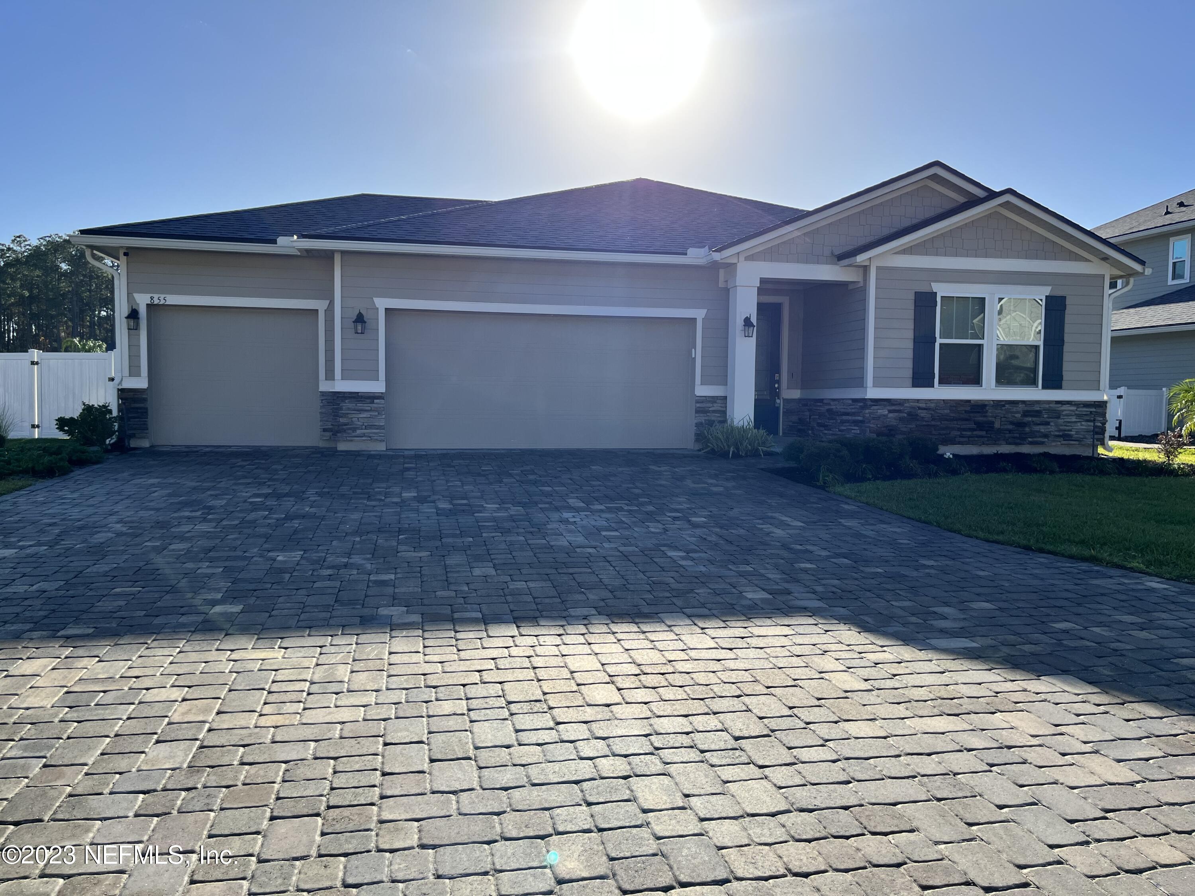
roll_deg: -1.5
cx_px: 598
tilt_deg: -2.9
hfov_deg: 67.3
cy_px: 448
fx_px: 898
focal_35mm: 26
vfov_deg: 53.1
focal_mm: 5.1
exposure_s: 1/3521
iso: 50
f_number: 1.6
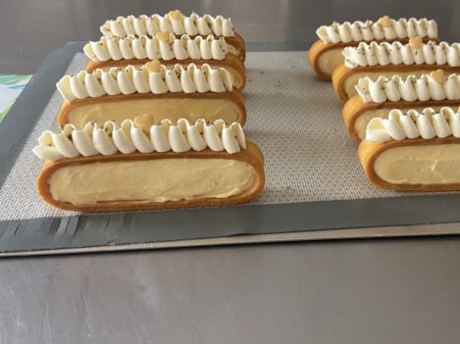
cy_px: 142
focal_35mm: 37
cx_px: 289
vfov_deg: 38.5
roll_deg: -2.9
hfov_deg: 49.7
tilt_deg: -33.4
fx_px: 491
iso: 250
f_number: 1.8
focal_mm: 4.25
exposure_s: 1/60
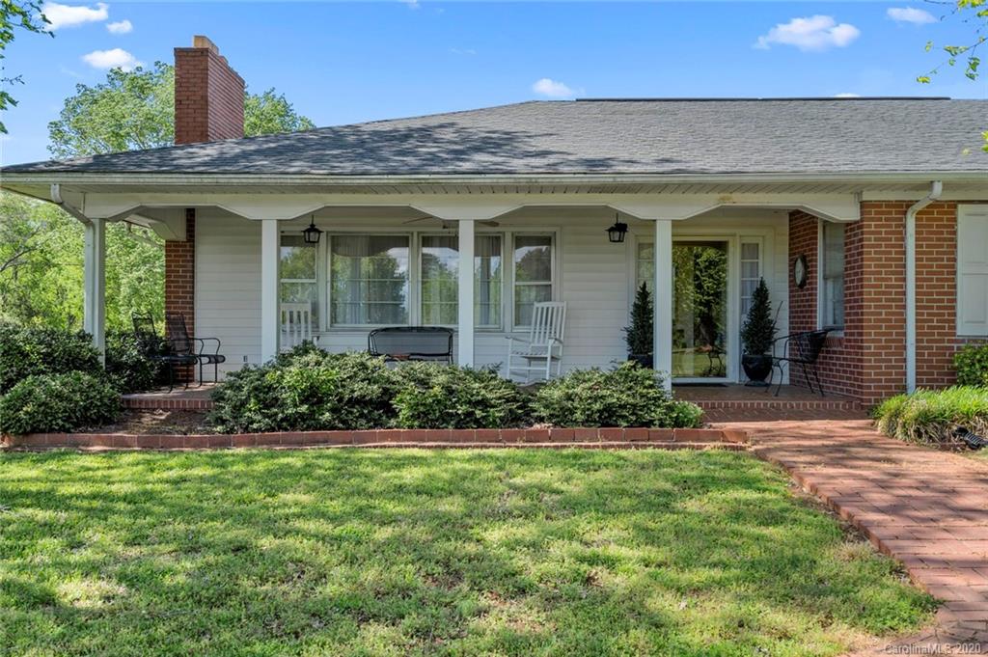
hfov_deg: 60.3
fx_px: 850
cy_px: 328
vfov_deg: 42.3
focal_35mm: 31
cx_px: 494
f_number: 11
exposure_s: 1/80
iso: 100
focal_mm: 31
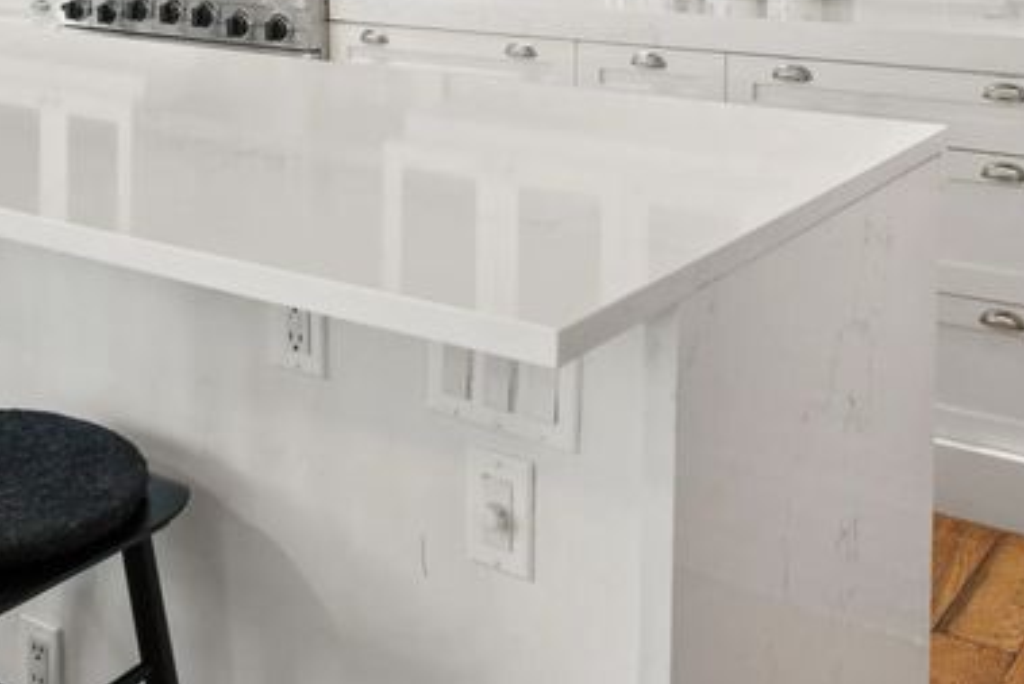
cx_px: 195
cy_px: -158
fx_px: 1537
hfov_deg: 35.6
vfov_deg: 22.8
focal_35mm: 54
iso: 400
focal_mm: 20
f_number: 7.1
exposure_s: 1/2.5
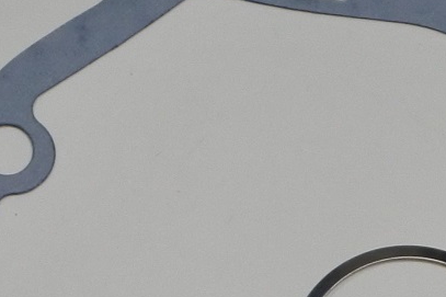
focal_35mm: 158
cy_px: 307
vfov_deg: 8.6
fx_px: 1957
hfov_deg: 13.0
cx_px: 98
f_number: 4
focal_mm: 13.4
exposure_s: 1/160
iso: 400
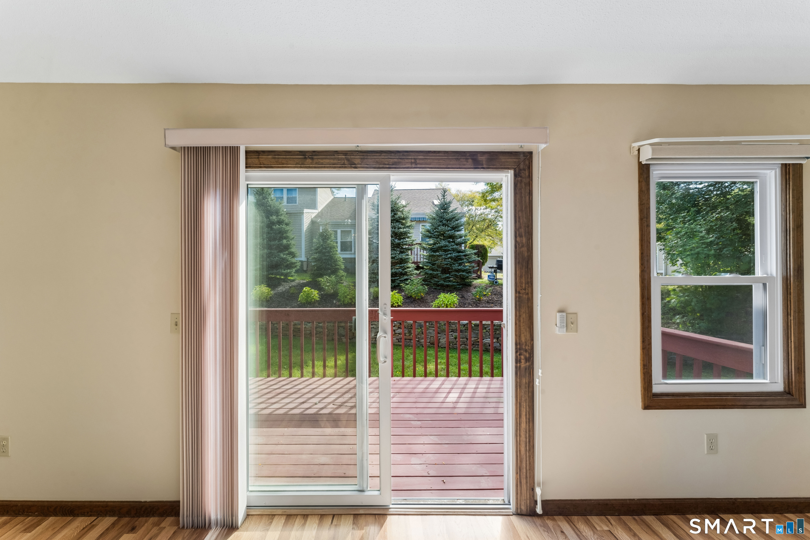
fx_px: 315
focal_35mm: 14
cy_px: 270
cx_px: 405
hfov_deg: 104.3
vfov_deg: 81.2
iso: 400
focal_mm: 14
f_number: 13
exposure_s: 1/25
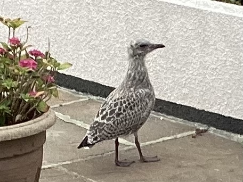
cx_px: 122
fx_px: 218
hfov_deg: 58.4
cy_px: 91
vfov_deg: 45.4
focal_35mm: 31
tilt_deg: -20.2
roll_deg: +1.0
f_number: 2.4
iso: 25
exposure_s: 1/595
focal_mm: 3.3
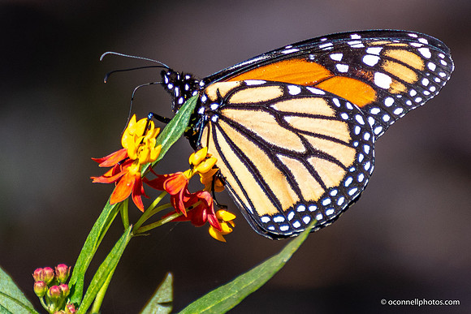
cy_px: 119
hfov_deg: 1.8
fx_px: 14838
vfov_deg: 1.2
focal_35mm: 1134
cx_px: 229
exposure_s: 1/500
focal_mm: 300
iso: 140
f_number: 5.6
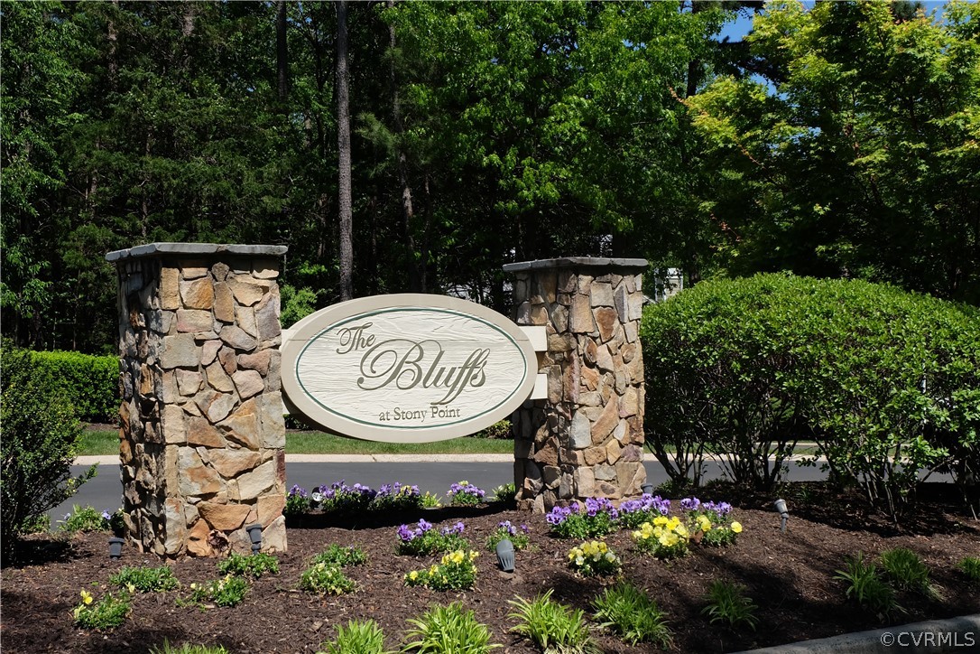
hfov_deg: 50.7
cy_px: 327
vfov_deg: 35.1
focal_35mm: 38
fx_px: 1034
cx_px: 490
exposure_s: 1/400
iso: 400
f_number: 11
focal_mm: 25.6
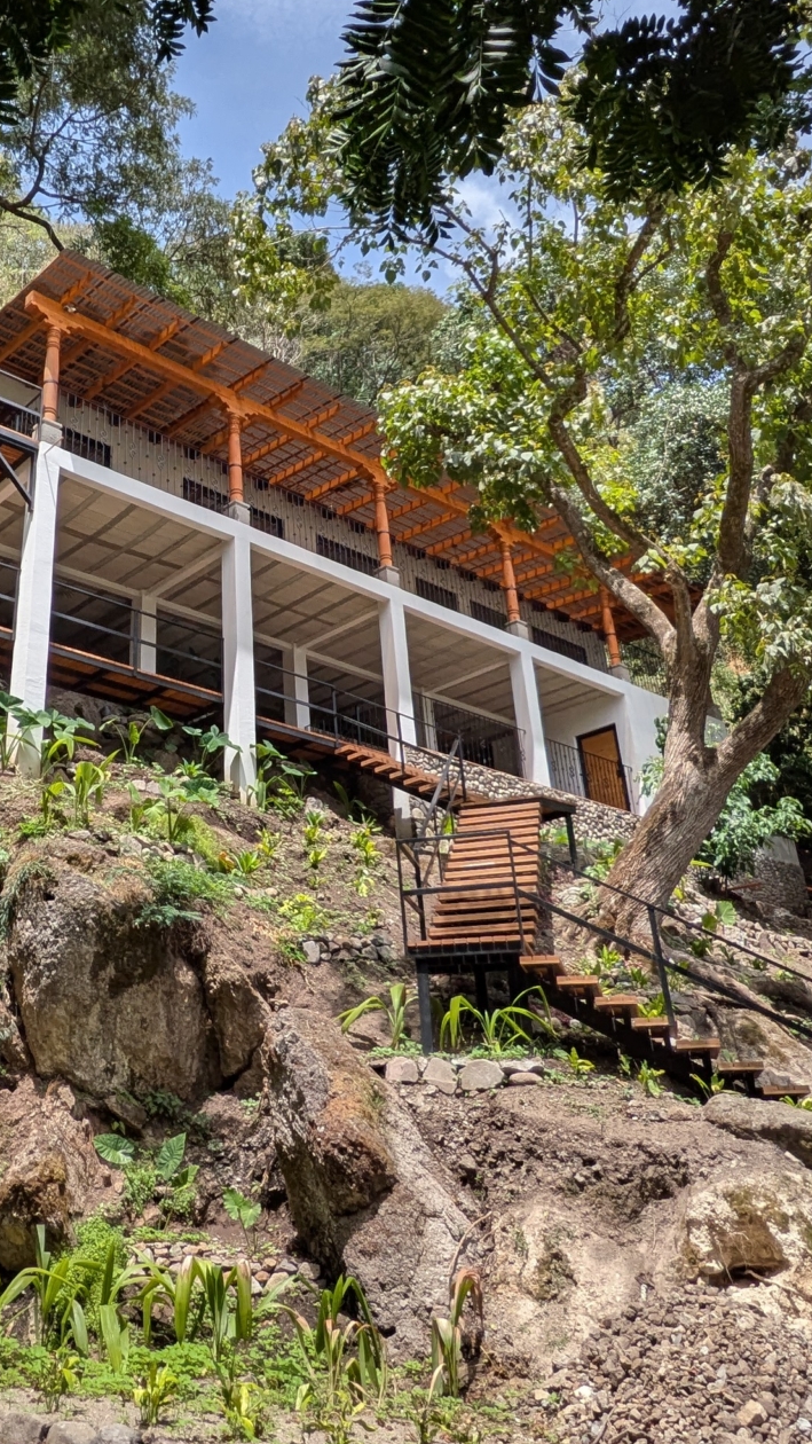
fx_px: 1186
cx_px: 199
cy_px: 602
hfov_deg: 36.9
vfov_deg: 62.2
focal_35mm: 31
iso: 48
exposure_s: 1/1119
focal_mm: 1.85
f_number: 2.2
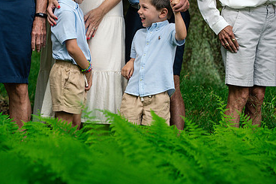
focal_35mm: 134
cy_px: 64
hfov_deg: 15.3
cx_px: 129
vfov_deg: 10.2
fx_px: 1027
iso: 200
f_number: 4.5
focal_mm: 85
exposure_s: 1/200
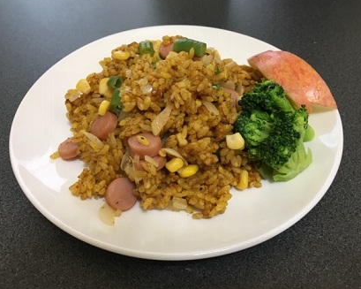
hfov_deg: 57.2
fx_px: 331
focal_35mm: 31
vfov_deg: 47.1
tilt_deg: -48.0
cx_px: 182
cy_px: 142
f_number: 2.2
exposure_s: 1/30
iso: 64
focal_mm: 4.15
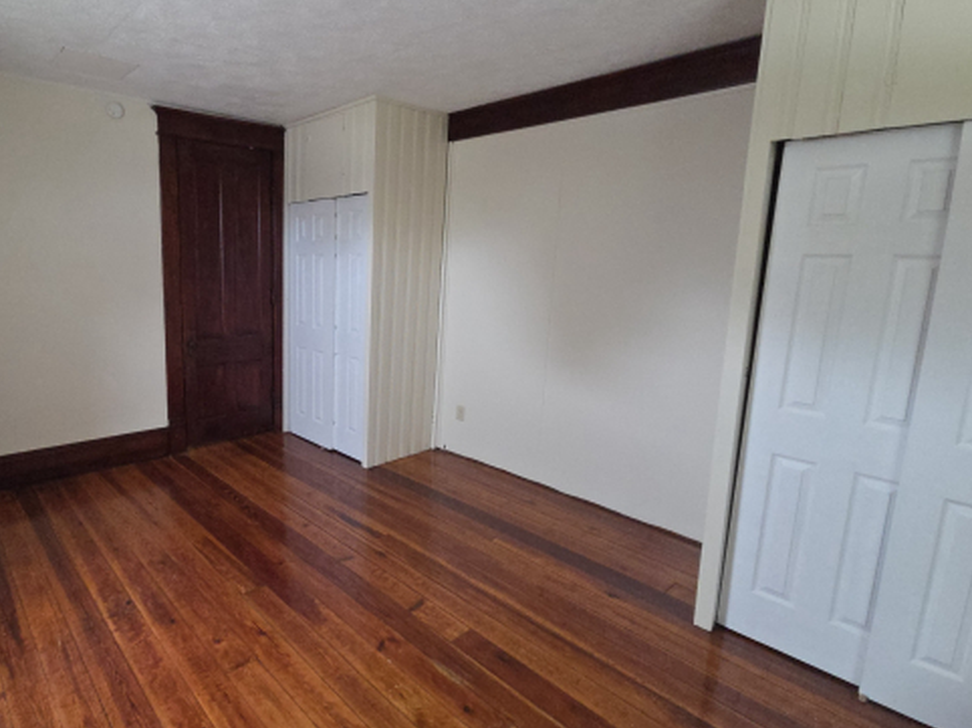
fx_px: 505
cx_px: 348
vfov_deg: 71.5
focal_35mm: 18
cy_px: 347
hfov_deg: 85.6
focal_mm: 2.2
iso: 250
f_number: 2.2
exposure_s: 1/120
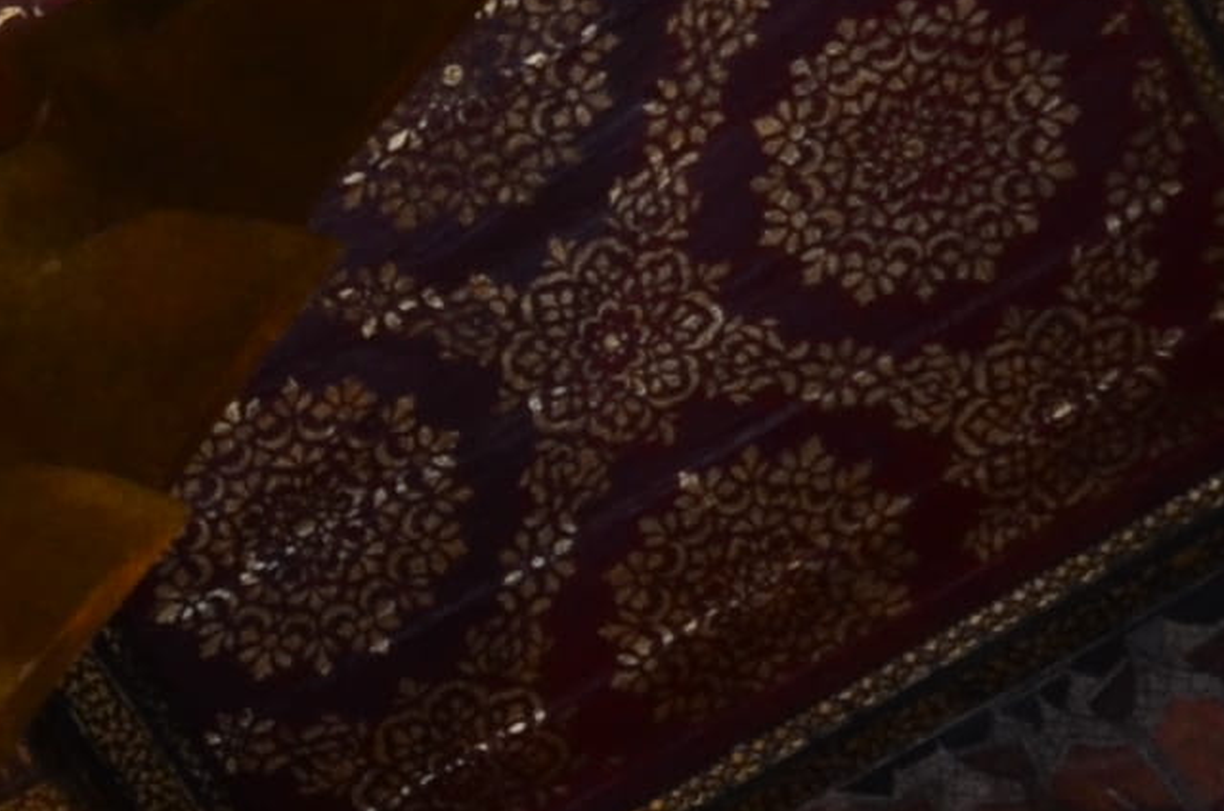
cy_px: 1565
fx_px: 7838
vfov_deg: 5.8
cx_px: -1438
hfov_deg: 8.4
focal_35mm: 231
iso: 400
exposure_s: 1/40
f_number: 3.8
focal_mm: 20
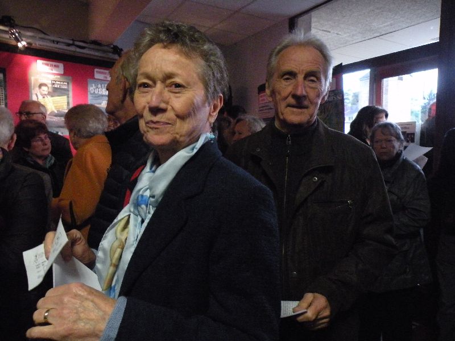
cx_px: 228
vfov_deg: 51.4
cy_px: 170
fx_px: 355
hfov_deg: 65.3
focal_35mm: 27
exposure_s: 1/60
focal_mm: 4.7
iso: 800
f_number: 2.8
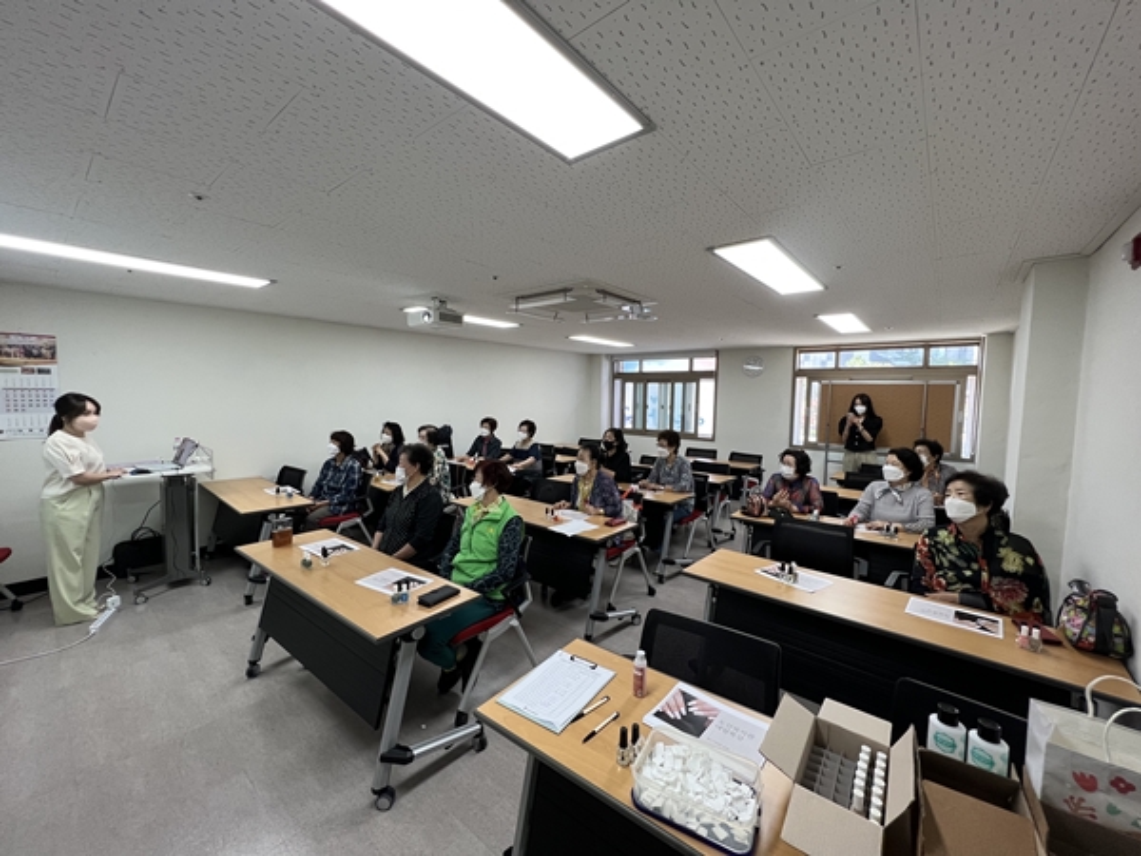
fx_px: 429
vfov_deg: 89.9
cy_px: 428
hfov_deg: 106.2
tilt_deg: -4.3
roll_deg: -0.5
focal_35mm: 13
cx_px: 570
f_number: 1.8
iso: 160
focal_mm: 1.57
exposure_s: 1/120
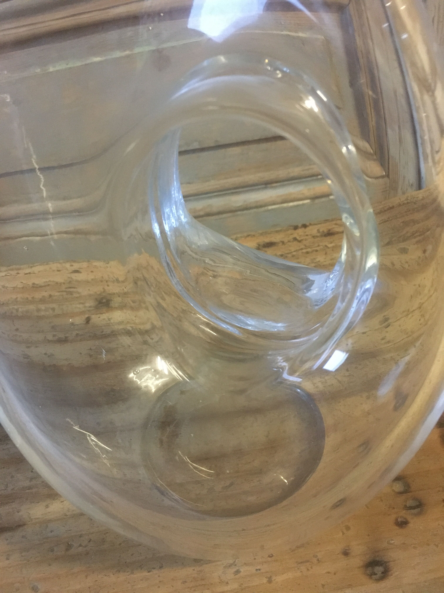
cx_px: 222
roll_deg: +8.6
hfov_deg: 48.2
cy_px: 296
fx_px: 496
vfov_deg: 61.7
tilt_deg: -39.4
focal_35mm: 29
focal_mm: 4.15
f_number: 2.2
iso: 320
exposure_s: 1/17
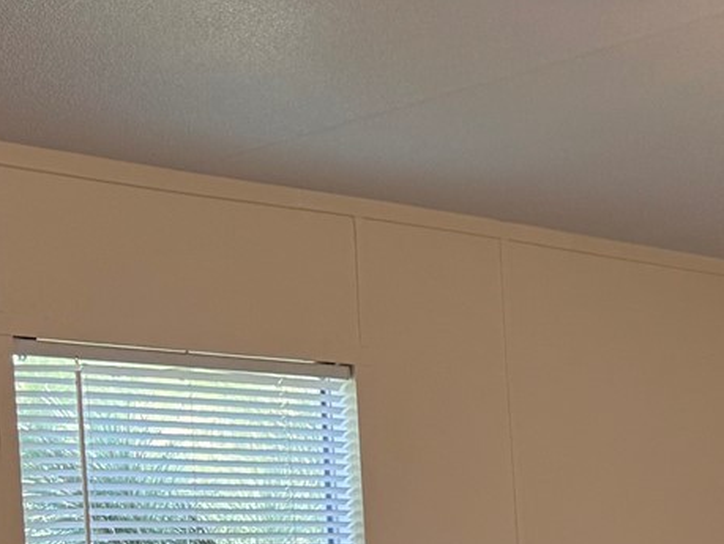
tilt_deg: -5.3
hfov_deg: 16.1
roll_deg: +1.5
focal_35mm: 107
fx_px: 2240
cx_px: 1219
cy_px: 691
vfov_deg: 13.4
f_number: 1.78
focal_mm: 6.76
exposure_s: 1/120
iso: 125
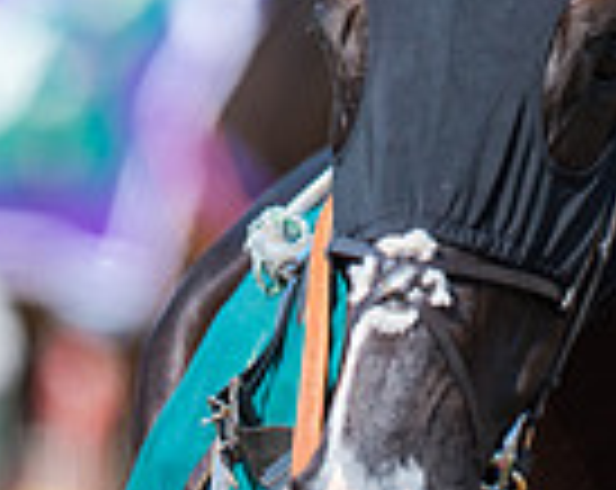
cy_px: 450
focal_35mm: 1856
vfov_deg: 0.8
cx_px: 843
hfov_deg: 1.0
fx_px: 33765
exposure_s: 1/800
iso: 160
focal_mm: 400
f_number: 5
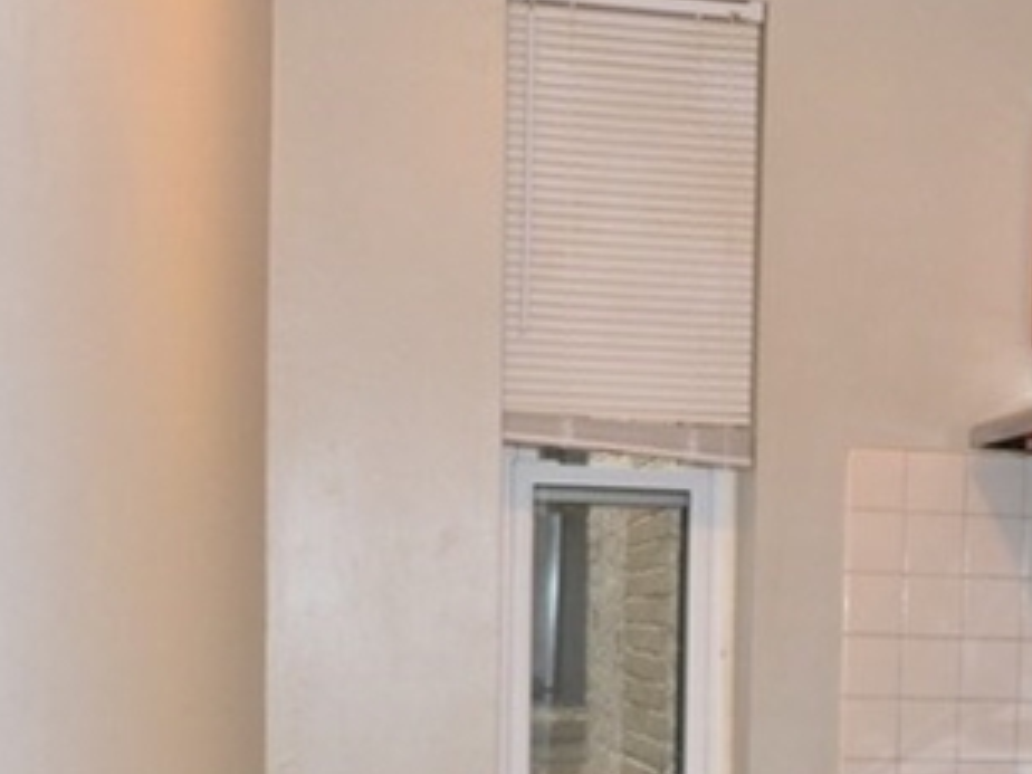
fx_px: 1997
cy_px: 744
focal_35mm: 67
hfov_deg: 28.4
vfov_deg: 21.3
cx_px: 814
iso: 800
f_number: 4
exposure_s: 1/60
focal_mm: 14
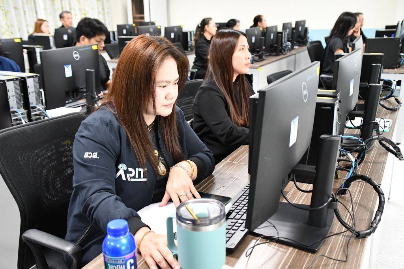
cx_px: 202
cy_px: 134
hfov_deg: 53.1
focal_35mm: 36
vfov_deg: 36.9
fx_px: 404
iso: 3200
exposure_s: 1/60
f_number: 3.8
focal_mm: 24
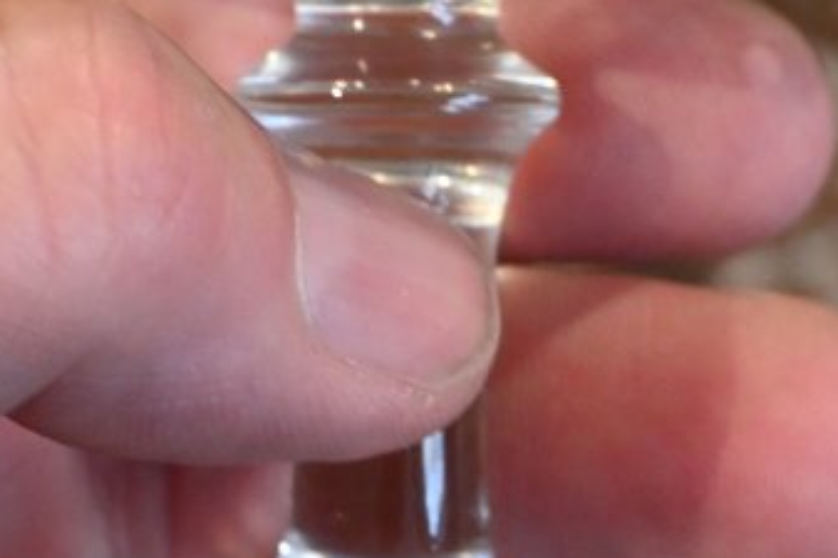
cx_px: 389
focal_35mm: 181
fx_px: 4211
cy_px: -399
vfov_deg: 7.4
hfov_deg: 11.4
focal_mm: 34
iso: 2000
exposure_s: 1/50
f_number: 6.3
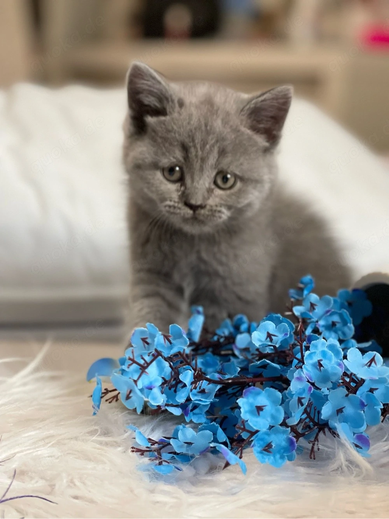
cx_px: 194
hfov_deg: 22.9
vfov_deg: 30.3
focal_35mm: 64
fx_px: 959
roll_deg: -3.8
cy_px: 260
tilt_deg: -7.3
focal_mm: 7.5
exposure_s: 1/92
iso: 250
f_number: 2.2
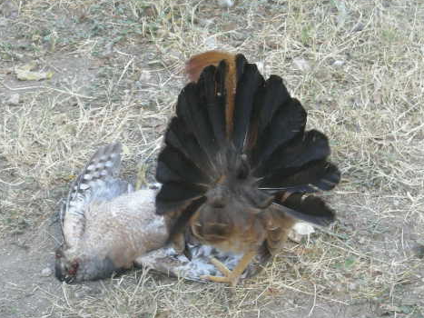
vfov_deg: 10.3
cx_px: 171
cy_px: 146
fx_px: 1763
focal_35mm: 144
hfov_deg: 13.7
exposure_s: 1/44.2
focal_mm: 17.1
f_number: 4.7
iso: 126
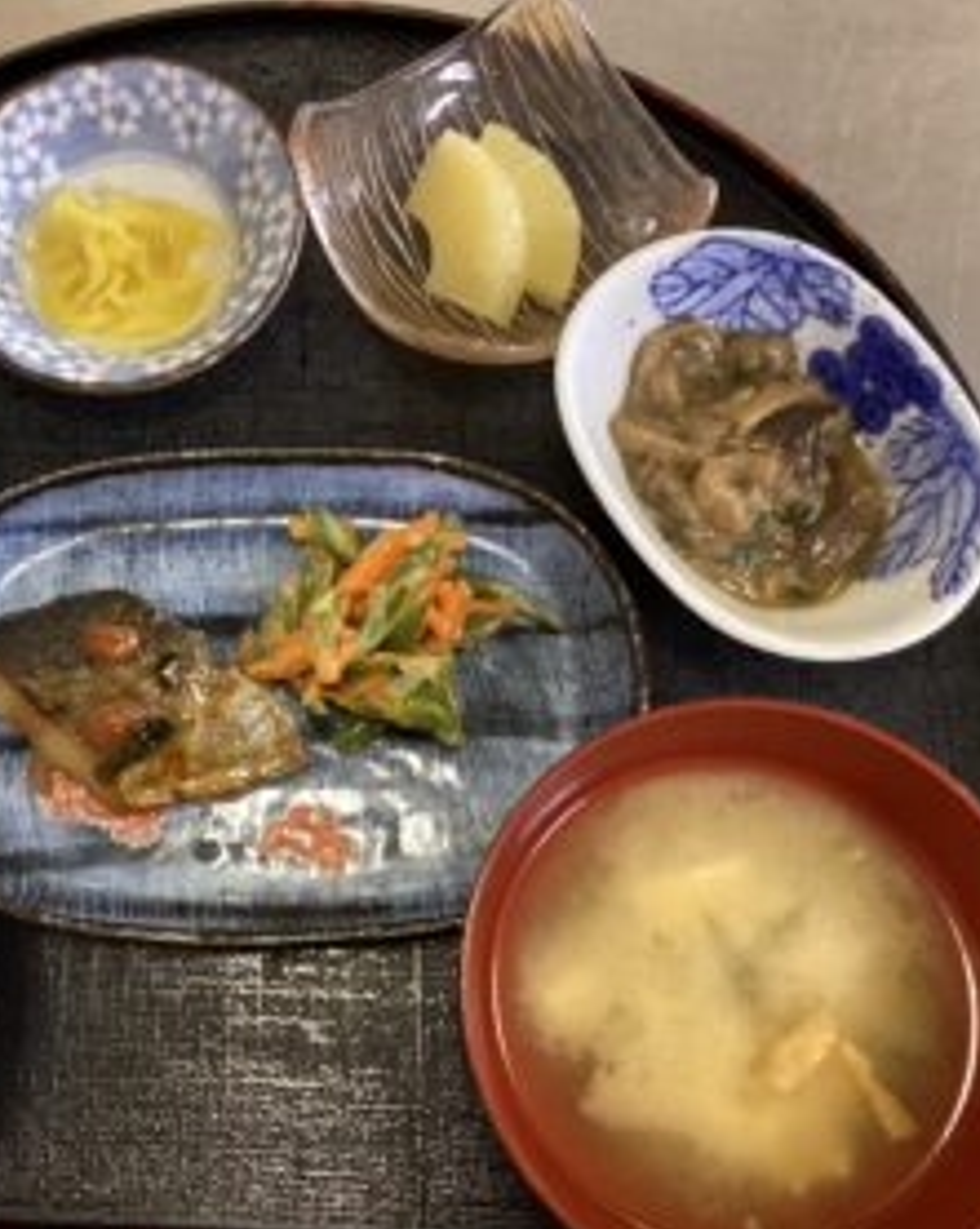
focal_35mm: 41
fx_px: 1489
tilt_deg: -75.5
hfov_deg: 36.0
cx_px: 304
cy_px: 619
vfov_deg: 44.8
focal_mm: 3.3
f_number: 2.4
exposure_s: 1/40
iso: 320
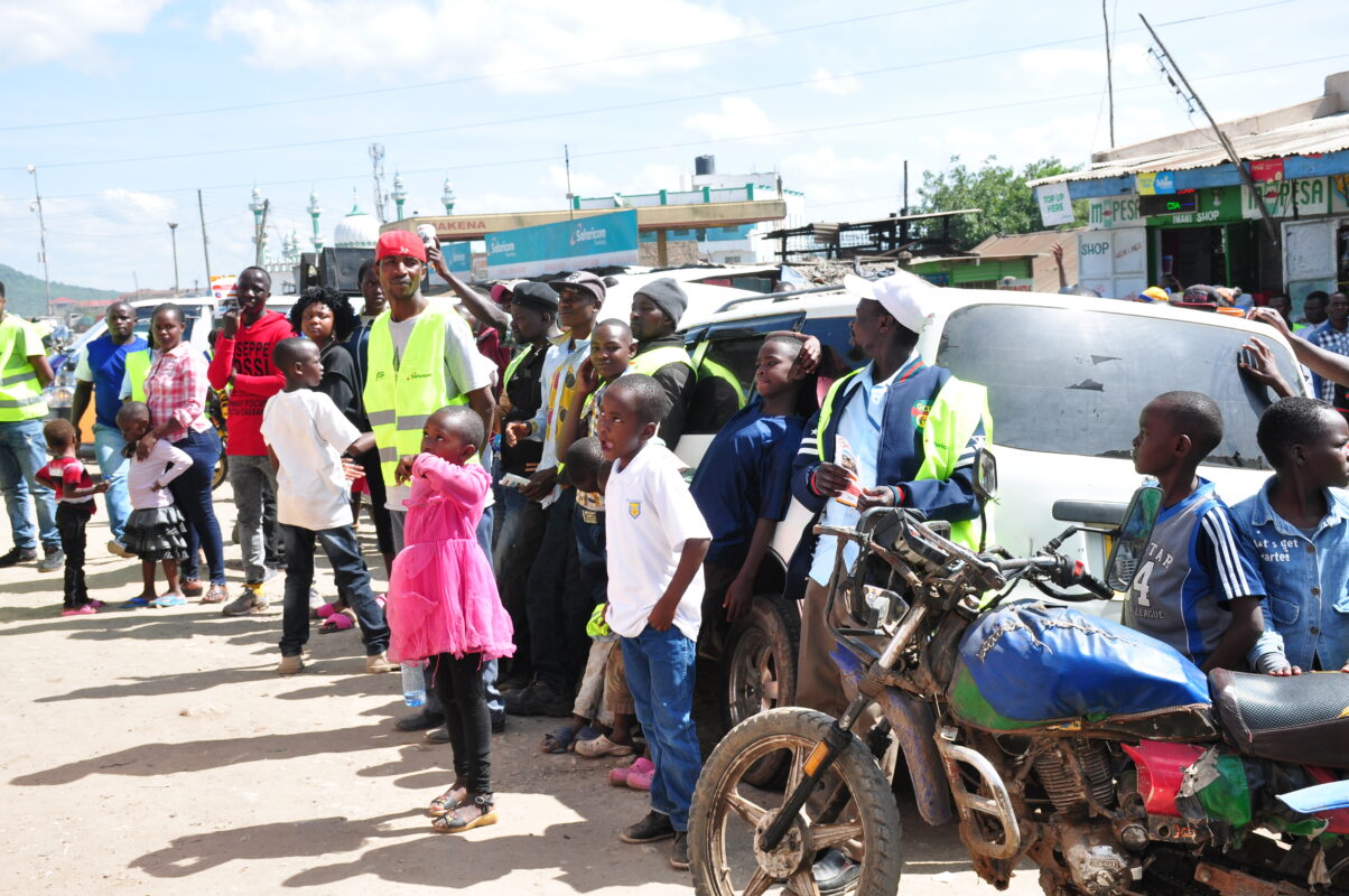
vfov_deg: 28.0
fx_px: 1797
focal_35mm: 48
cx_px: 674
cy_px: 448
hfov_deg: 41.2
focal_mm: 32
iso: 200
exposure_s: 1/250
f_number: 8
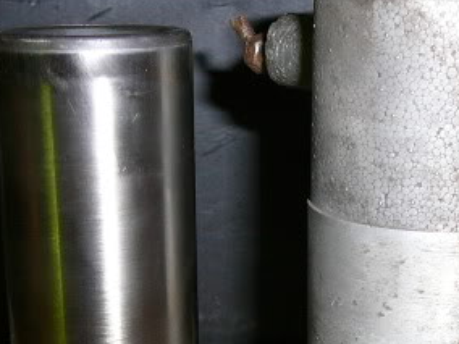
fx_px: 1048
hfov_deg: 24.6
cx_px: 299
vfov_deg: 18.4
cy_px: 305
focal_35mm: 79
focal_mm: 5.2
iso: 100
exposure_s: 1/30
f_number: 2.8
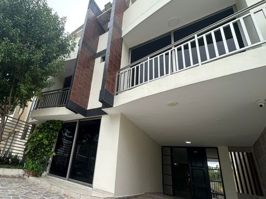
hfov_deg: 81.4
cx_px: 86
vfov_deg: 68.3
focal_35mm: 19
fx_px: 146
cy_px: 114
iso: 40
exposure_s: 1/278
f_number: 2.2
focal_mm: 2.22
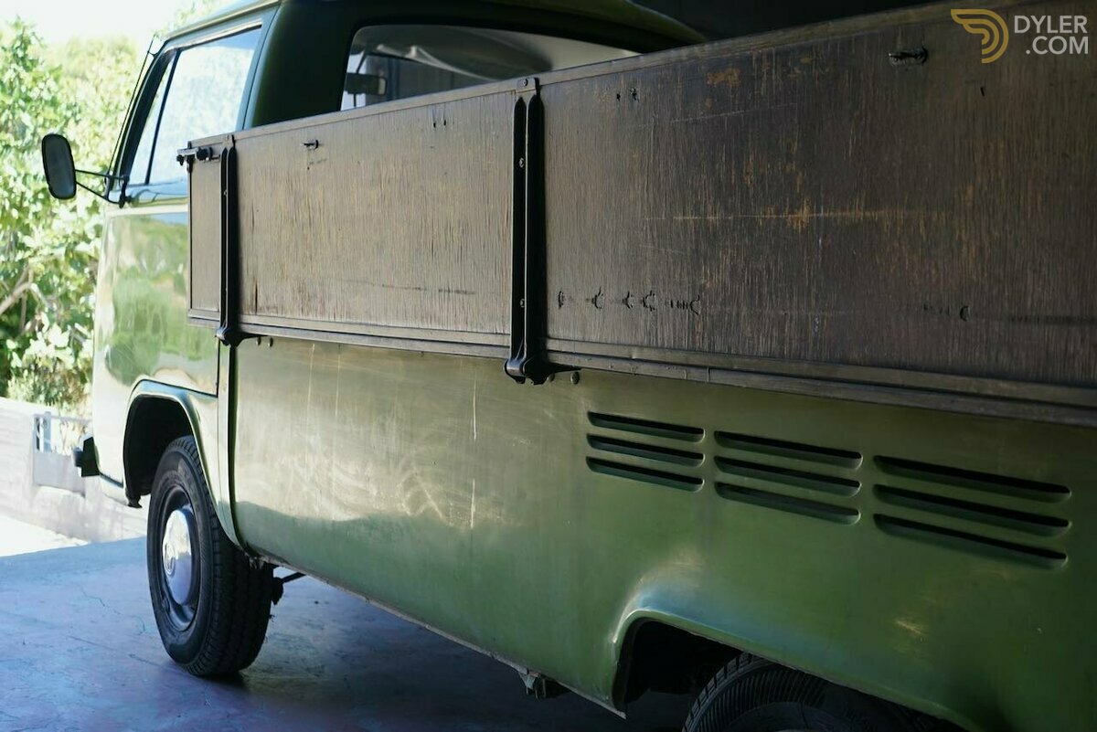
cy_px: 366
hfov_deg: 42.7
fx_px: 1402
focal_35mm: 46
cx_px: 548
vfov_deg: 29.3
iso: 400
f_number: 5
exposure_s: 1/200
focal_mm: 46
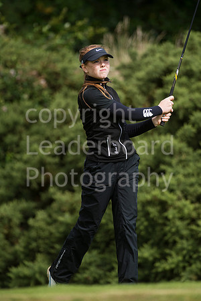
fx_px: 5025
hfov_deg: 2.3
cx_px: 100
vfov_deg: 3.4
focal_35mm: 600
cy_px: 150
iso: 800
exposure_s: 1/2000
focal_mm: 600
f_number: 5.6
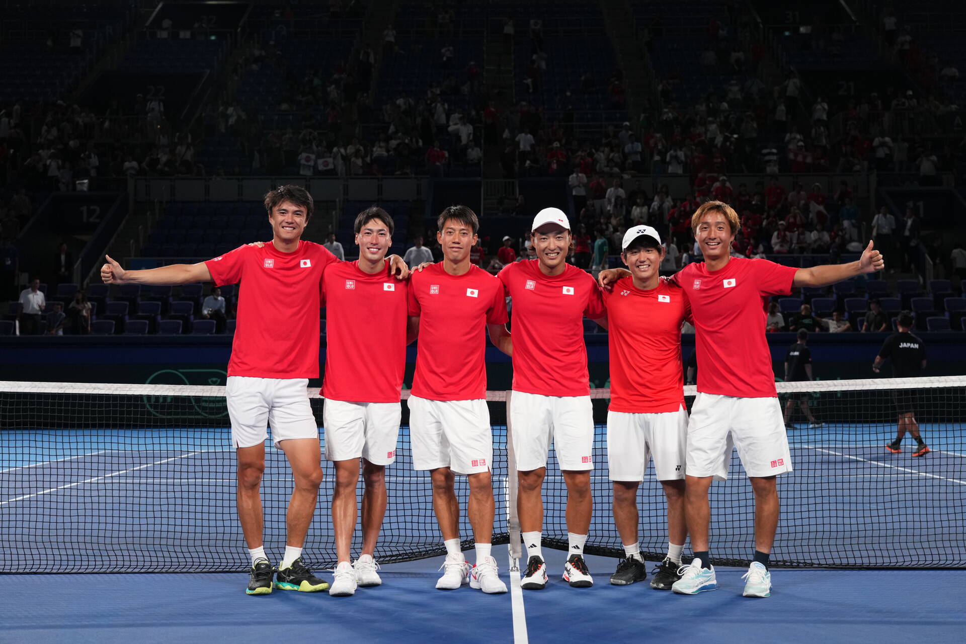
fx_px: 1315
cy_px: 322
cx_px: 483
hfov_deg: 40.3
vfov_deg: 27.5
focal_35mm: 49
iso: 2000
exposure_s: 1/800
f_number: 4
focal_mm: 49
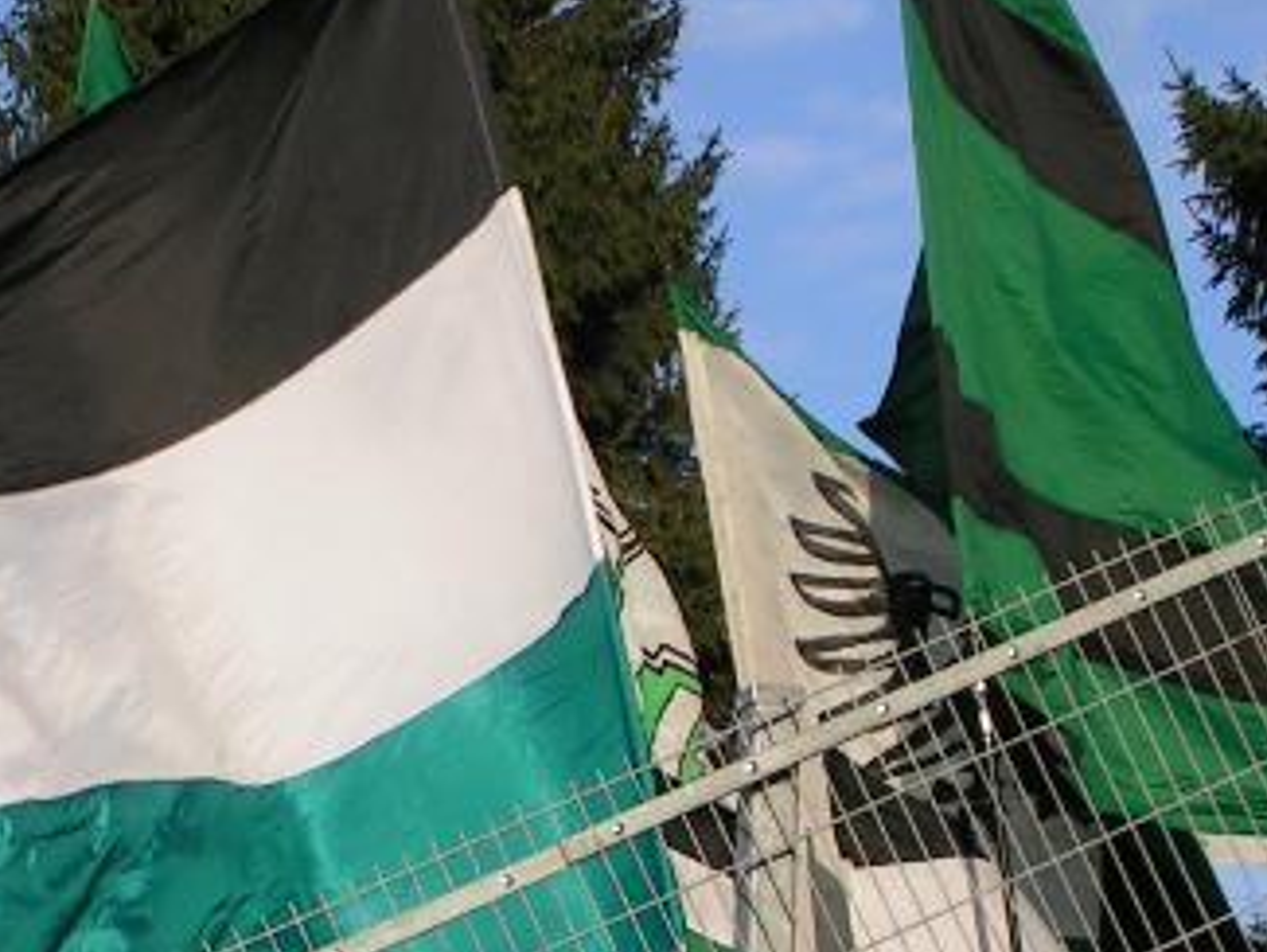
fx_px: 4870
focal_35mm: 133
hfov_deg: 14.6
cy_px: 691
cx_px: 90
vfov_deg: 11.1
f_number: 5
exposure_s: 1/500
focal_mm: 8.3
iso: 50
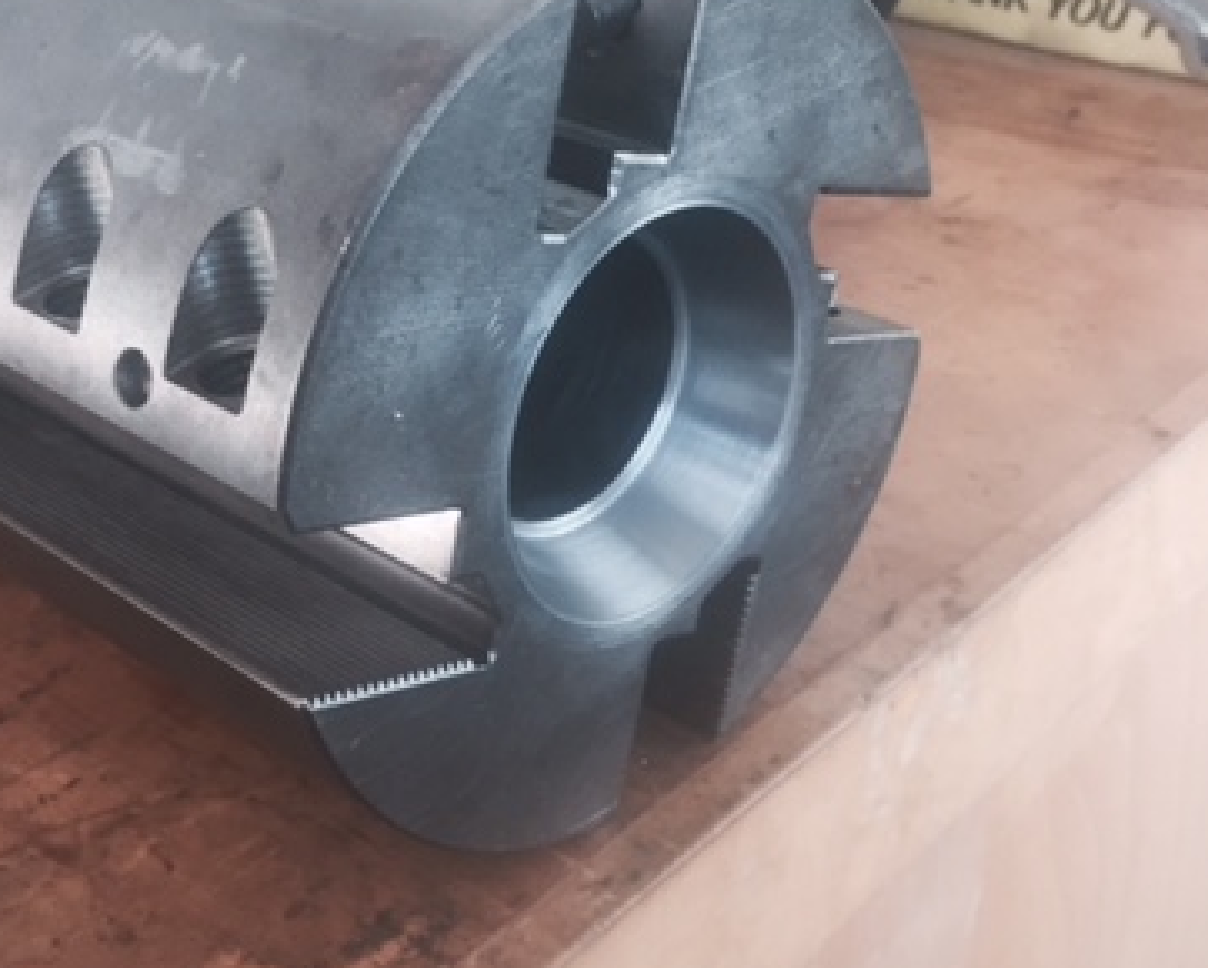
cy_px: 431
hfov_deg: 37.3
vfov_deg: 30.3
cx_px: 617
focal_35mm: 50
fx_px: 1789
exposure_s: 1/30
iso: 40
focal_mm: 4.15
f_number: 2.2
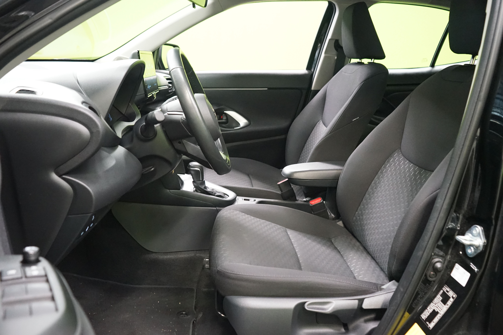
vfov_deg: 46.4
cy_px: 168
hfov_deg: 65.5
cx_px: 252
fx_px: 391
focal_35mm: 28
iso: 6400
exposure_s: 1/50
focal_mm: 28
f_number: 5
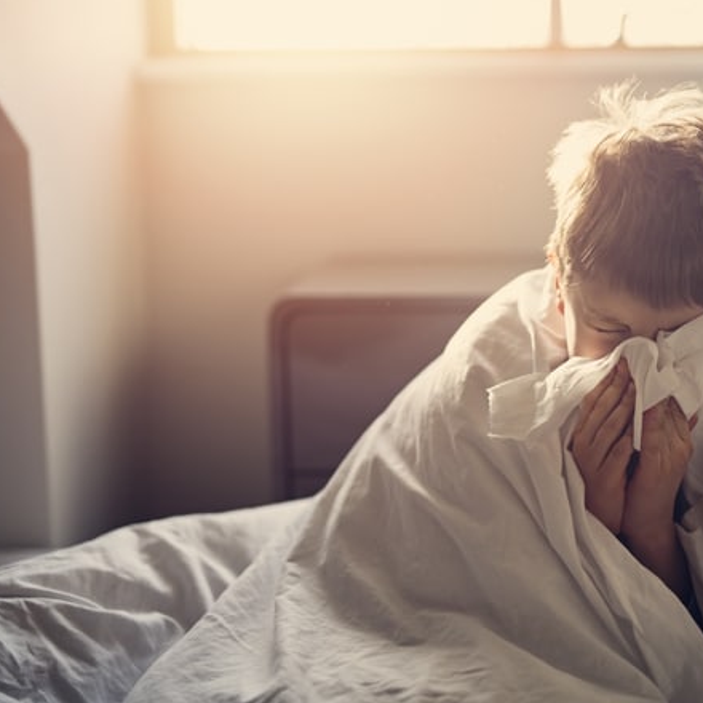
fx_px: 1608
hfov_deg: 24.4
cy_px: 324
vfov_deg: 24.6
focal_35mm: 70
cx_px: 508
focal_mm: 50
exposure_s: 1/250
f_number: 1.8
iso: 200
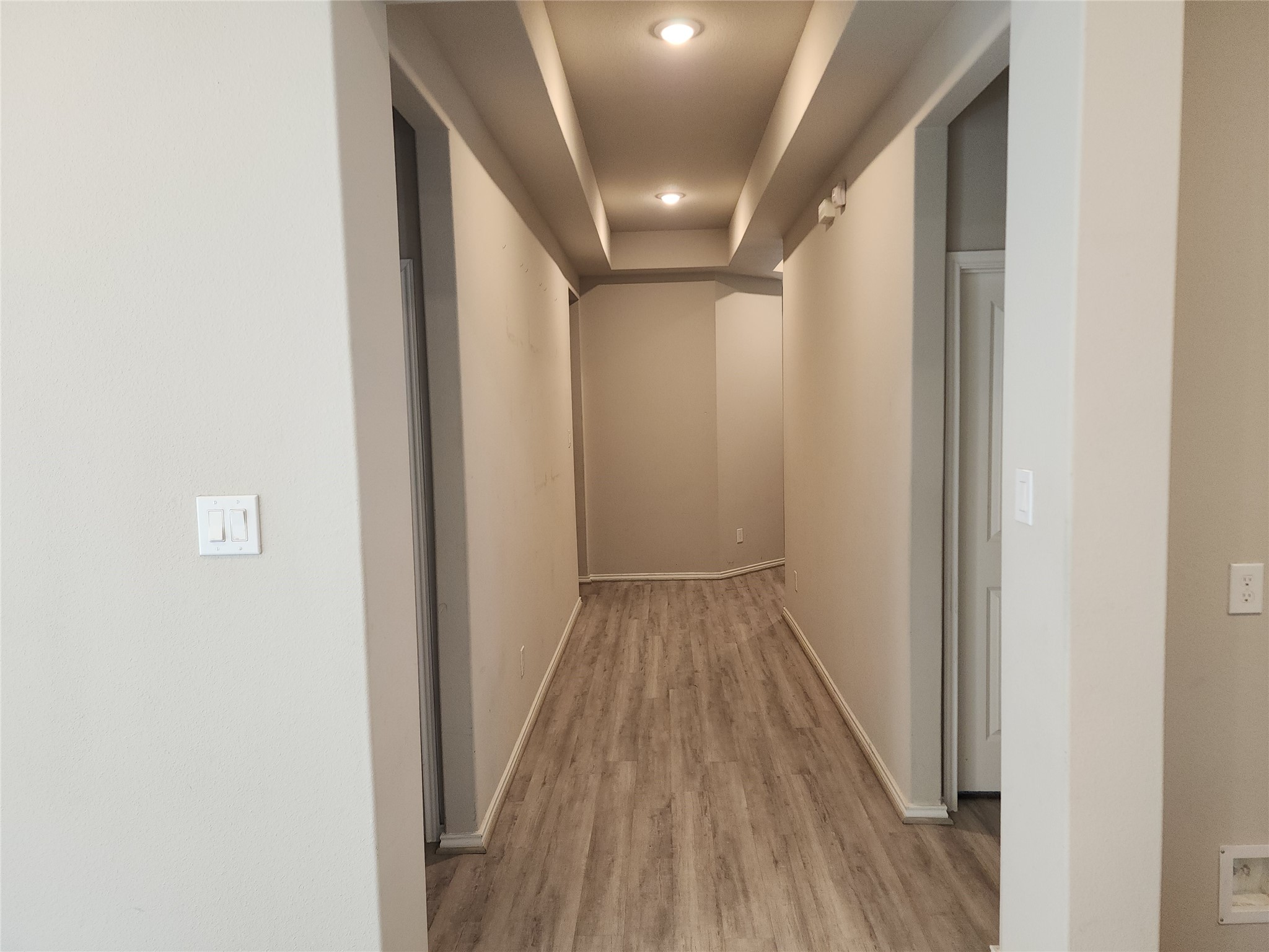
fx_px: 843
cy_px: 476
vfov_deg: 58.9
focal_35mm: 23
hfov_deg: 73.9
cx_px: 634
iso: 100
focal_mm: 6.4
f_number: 1.8
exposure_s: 1/60
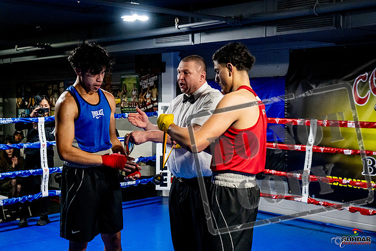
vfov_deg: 26.0
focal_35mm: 52
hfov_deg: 38.2
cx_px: 188
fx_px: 543
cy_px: 126
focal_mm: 35
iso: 5000
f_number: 2.8
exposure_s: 1/800
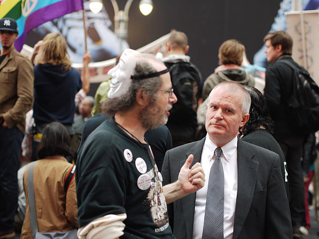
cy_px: 120
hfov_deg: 21.5
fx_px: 838
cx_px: 158
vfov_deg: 16.2
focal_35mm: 91
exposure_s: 1/125
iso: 200
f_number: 1.8
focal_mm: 45
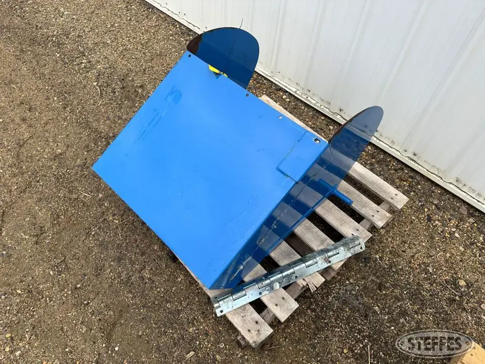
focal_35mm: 24
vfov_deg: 56.8
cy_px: 182
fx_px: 336
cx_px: 242
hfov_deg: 71.6
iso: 80
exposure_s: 1/271
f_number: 1.78
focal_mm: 6.86
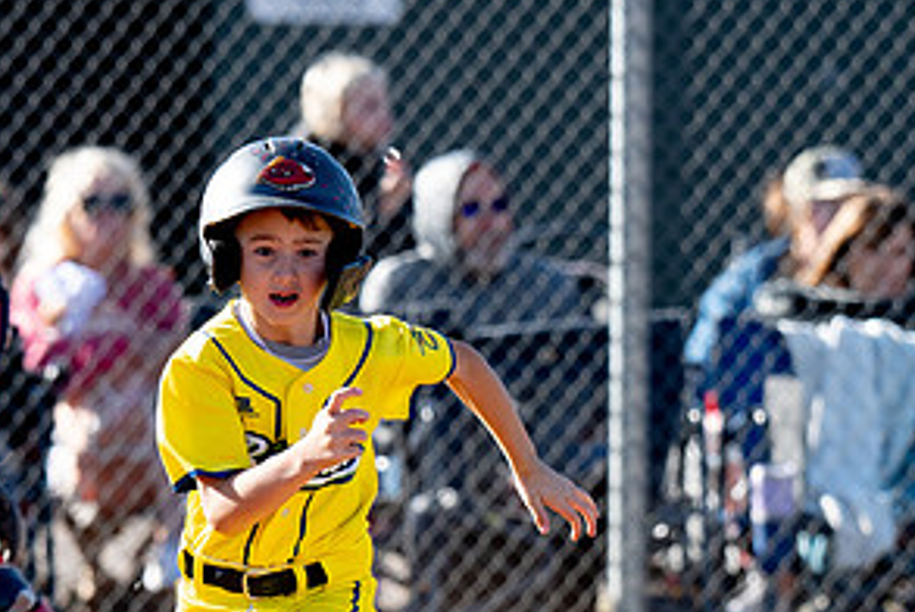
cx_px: 517
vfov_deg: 2.0
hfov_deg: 3.0
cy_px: 397
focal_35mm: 680
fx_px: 17300
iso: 1250
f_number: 6
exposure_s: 1/1600
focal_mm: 300
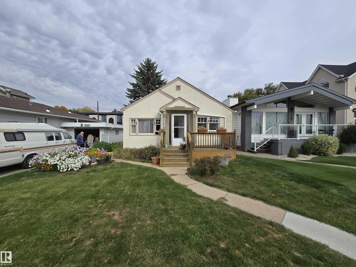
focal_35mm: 13
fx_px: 134
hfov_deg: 106.2
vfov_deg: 89.9
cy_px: 134
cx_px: 178
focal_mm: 2.2
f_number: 2.2
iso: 50
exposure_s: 1/2302
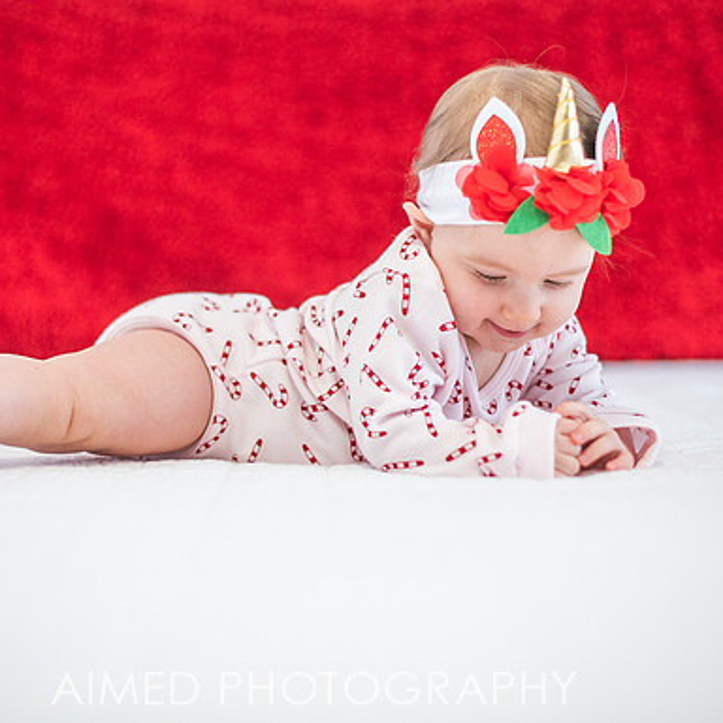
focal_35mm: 71
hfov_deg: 24.3
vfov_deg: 24.3
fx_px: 1678
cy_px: 337
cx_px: 330
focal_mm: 50
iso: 500
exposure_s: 1/250
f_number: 2
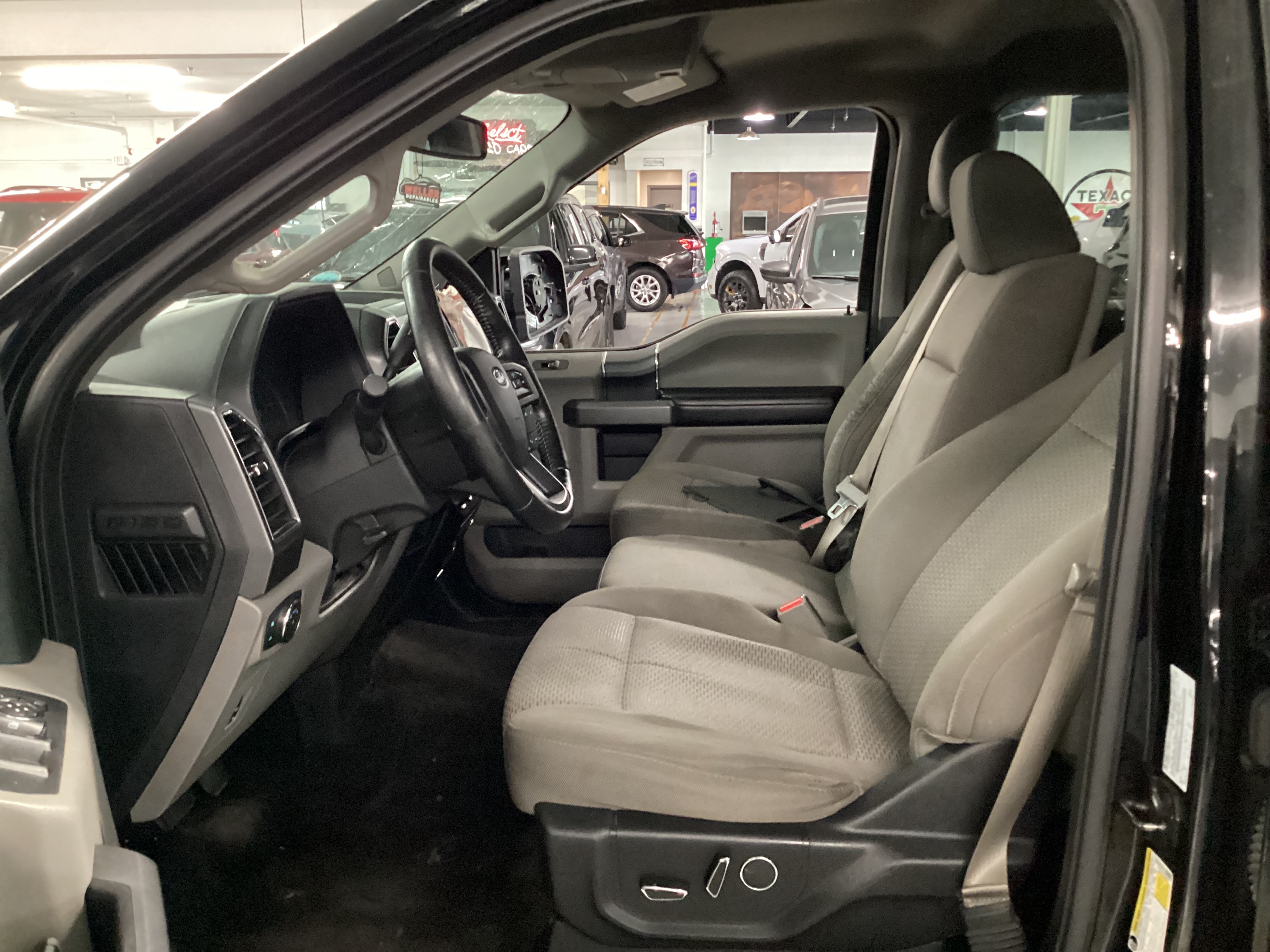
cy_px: 476
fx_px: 1137
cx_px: 635
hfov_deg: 58.4
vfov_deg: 45.4
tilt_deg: -14.3
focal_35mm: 31
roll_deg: -0.1
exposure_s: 1/24
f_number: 2.4
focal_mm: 3.3
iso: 800
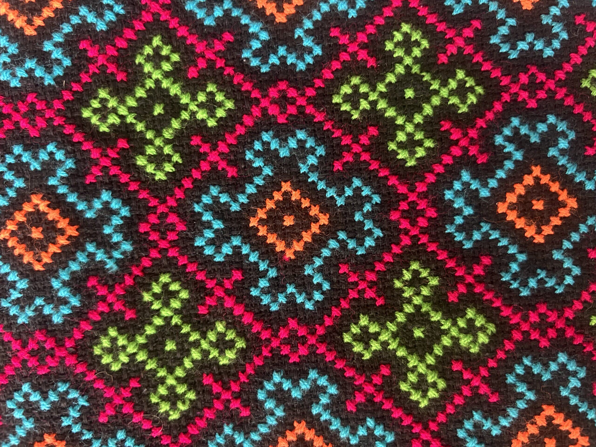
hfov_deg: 67.3
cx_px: 298
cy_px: 224
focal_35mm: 26
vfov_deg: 53.1
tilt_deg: -88.1
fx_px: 448
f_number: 1.5
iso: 250
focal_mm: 5.7
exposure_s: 1/60
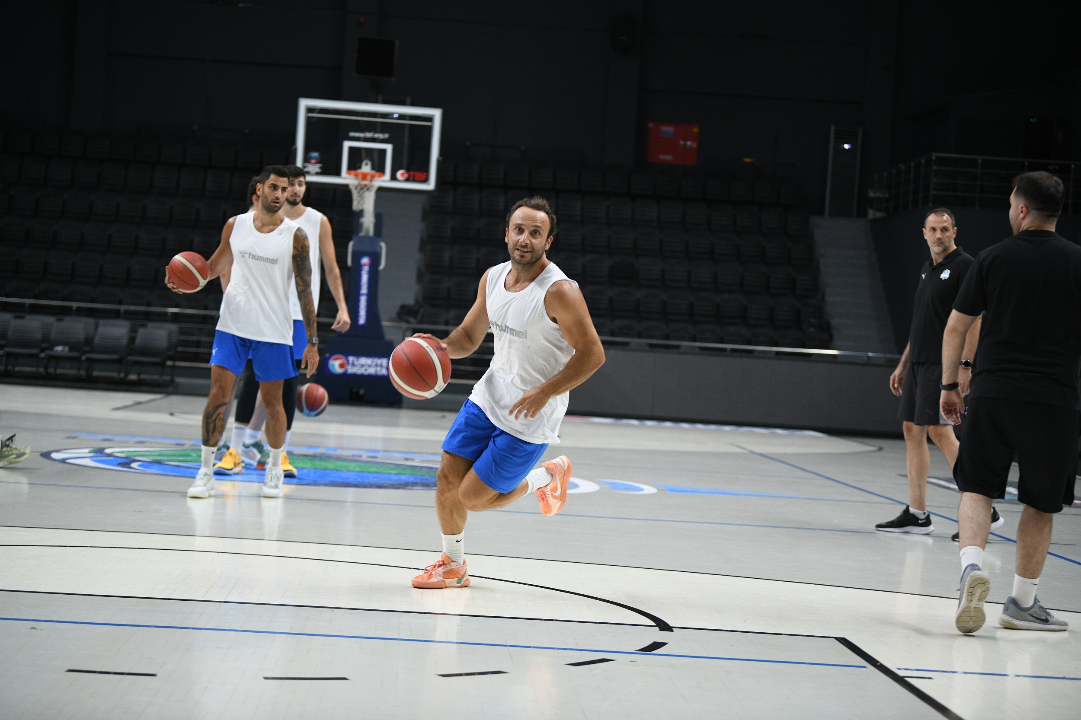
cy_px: 360
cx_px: 540
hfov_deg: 27.0
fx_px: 2252
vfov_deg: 18.2
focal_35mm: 75
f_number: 2.8
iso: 1000
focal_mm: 75
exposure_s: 1/640
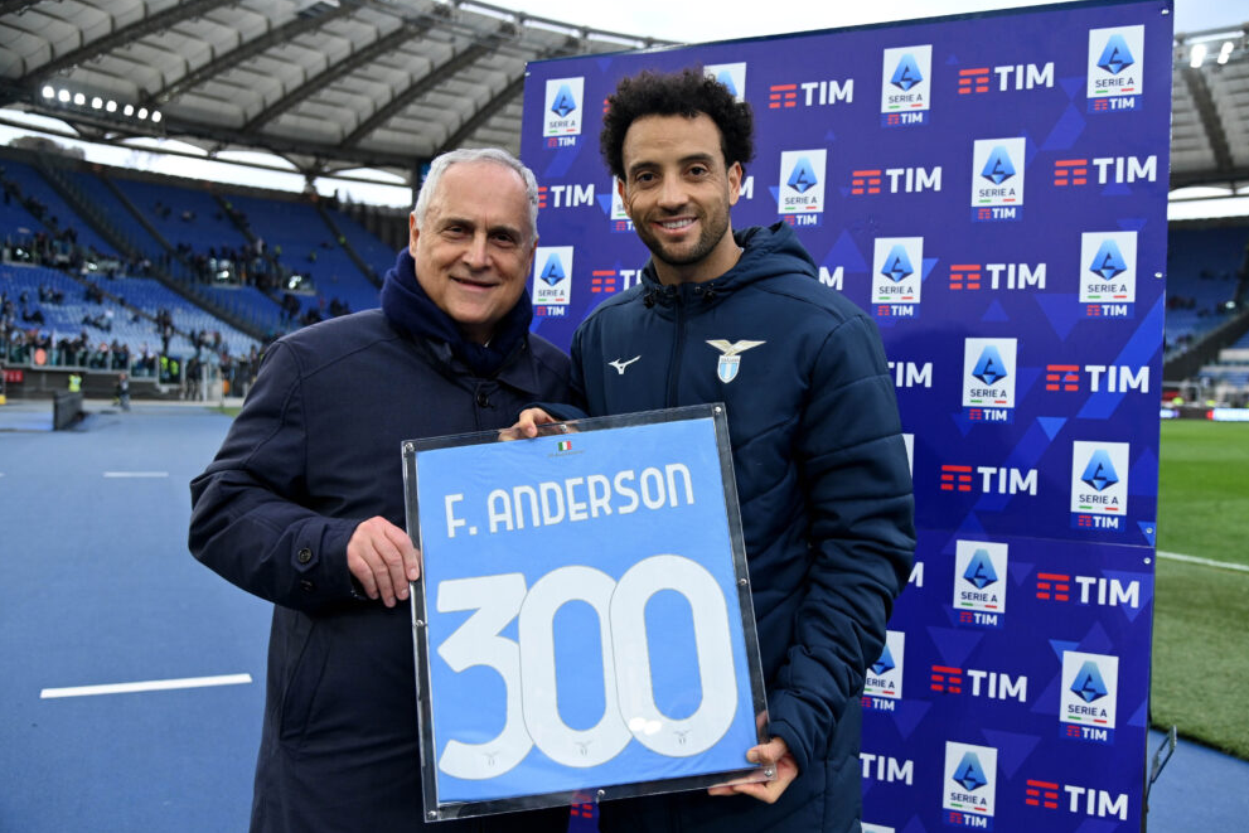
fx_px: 1110
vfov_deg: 41.1
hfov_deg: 58.7
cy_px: 420
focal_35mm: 32
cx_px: 643
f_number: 4
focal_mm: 31
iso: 1600
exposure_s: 1/1250
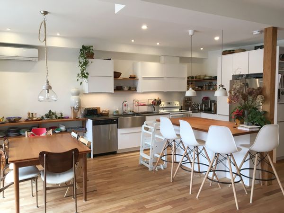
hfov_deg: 61.7
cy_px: 106
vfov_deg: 48.2
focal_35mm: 29
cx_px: 142
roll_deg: +0.0
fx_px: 238
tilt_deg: -3.5
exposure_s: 1/30
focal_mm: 4.15
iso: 25
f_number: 2.2
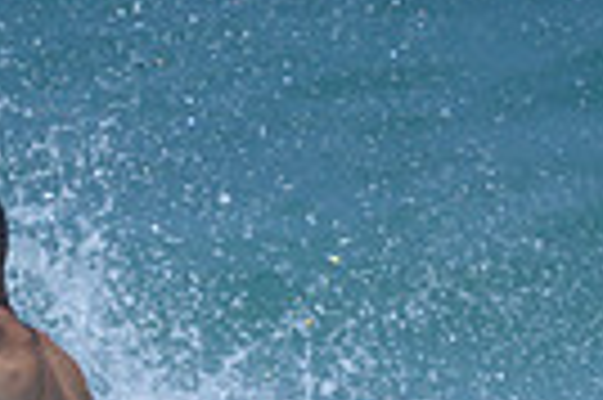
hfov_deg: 0.4
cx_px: 243
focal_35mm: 4770
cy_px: 723
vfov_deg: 0.3
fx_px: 79800
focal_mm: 800
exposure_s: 1/2500
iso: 200
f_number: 6.3
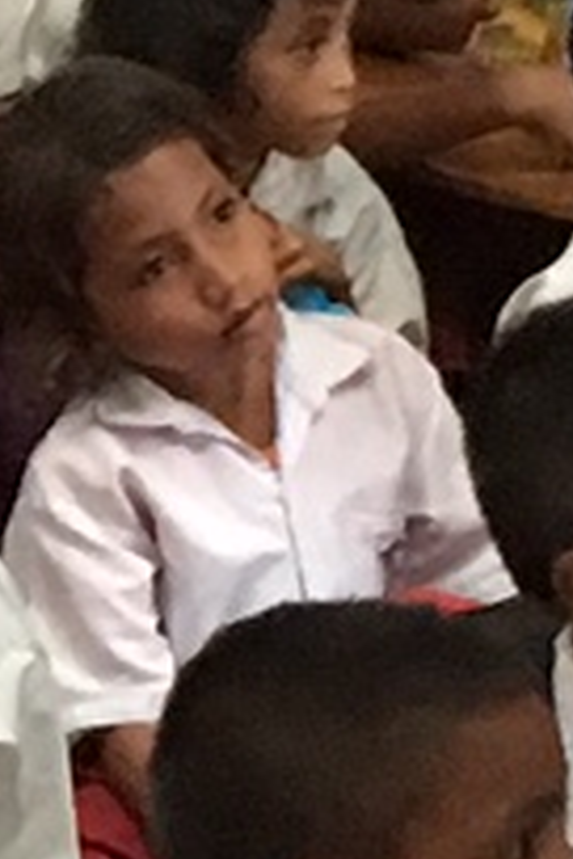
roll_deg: -0.4
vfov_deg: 6.9
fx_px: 7114
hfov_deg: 4.4
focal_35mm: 298
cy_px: 375
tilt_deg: -15.2
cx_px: -1369
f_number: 2.2
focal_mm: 4.15
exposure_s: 1/17
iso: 200
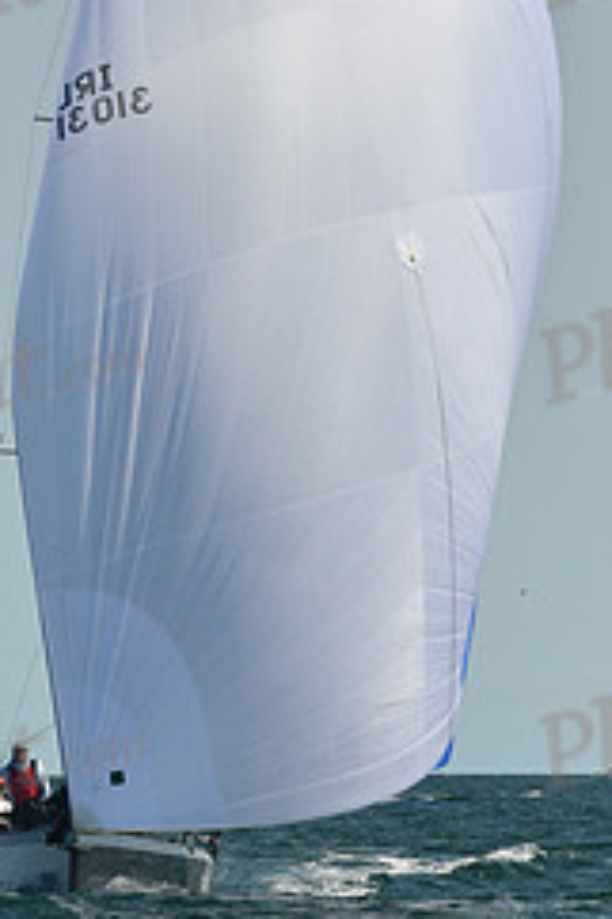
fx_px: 11031
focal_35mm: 432
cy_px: 163
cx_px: 344
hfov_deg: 3.2
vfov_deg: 4.8
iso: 320
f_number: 9
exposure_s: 1/640
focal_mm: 180
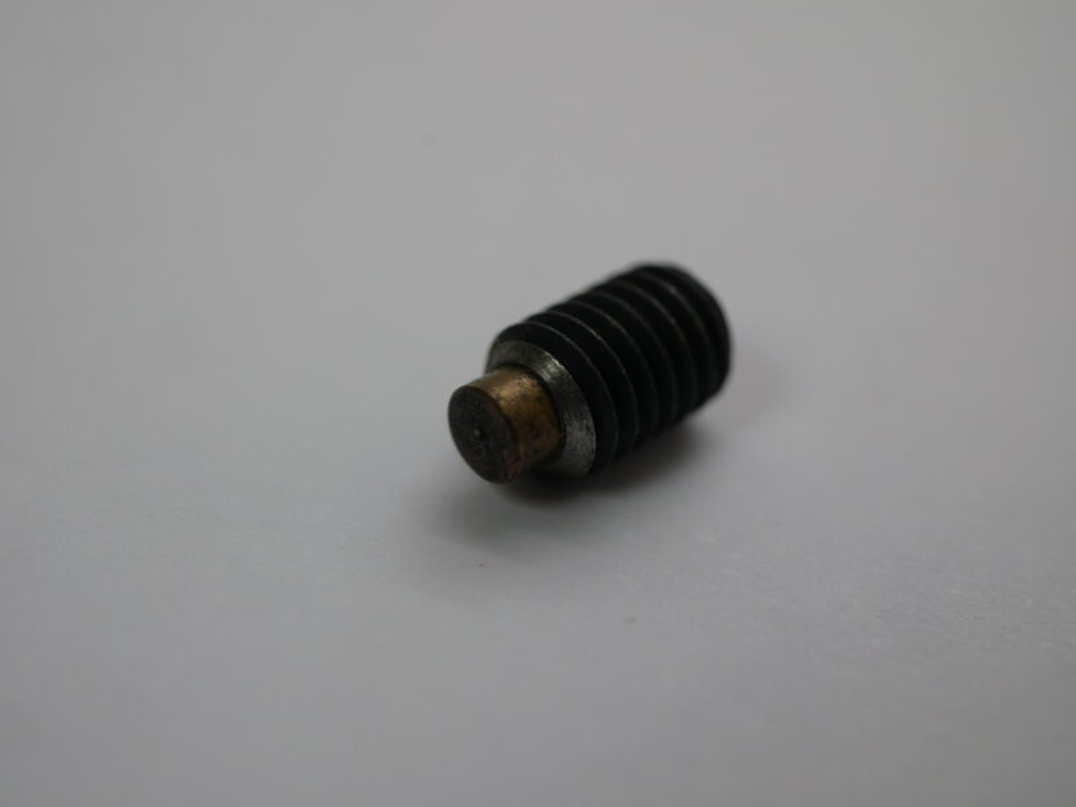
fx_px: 1865
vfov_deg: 24.4
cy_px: 404
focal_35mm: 60
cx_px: 538
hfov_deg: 32.2
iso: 200
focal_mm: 30
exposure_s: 1/200
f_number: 3.5
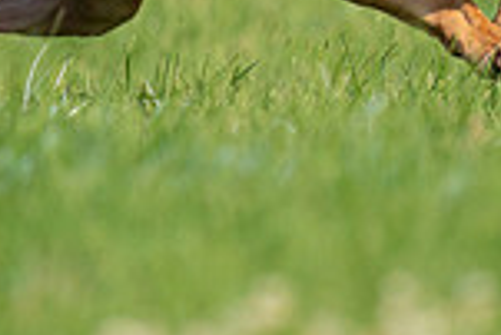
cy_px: -101
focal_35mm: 2298
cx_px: 325
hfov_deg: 0.9
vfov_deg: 0.6
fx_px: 32011
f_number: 6.3
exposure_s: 1/4000
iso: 800
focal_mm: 600
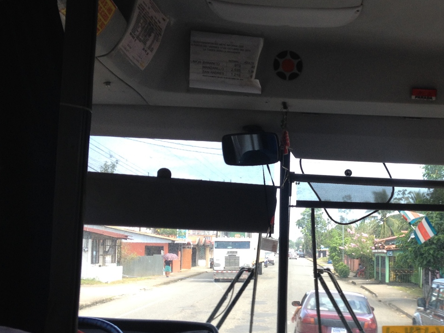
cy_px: 210
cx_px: 342
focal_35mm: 59
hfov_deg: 32.0
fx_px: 757
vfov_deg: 24.7
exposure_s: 1/188
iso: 50
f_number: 2.4
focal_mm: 4.28
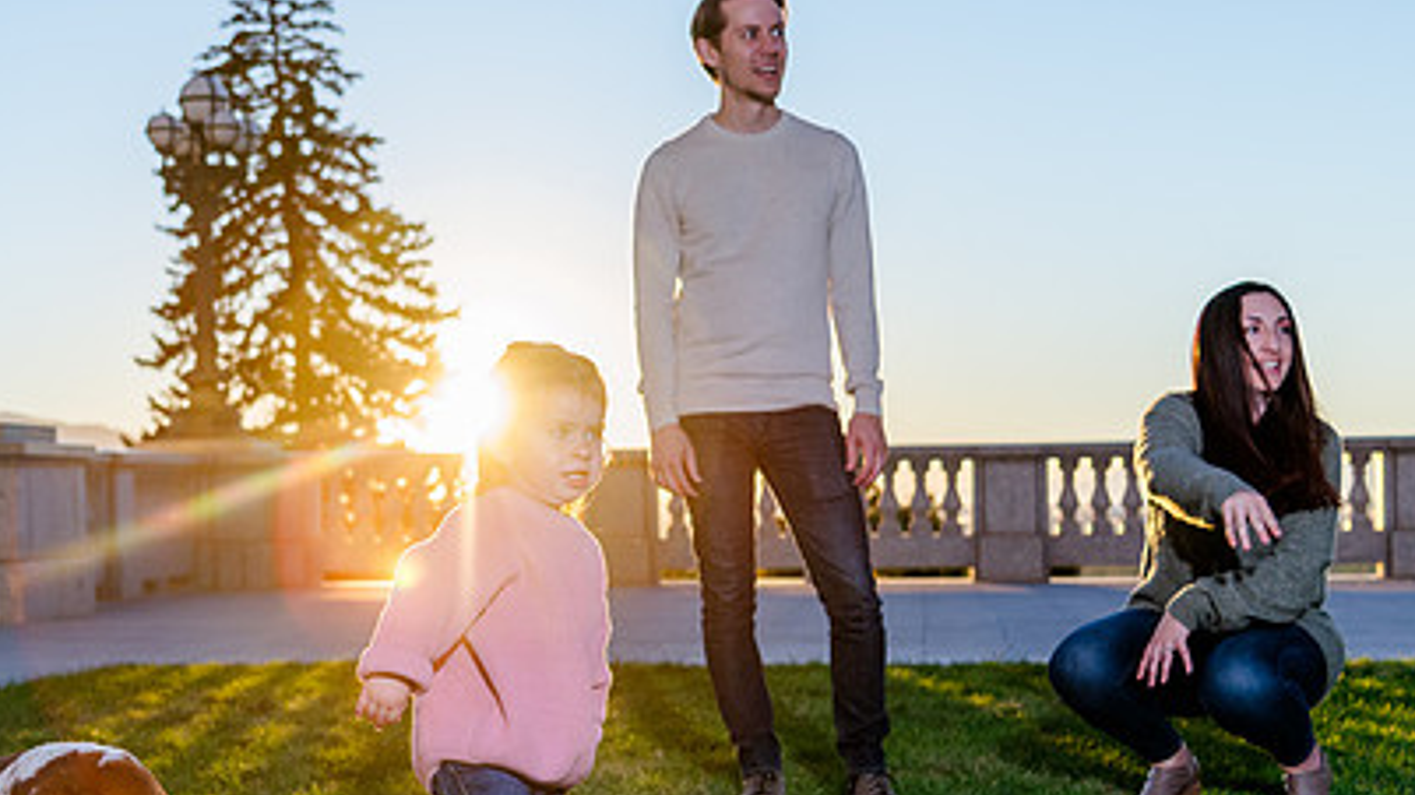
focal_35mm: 66
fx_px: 2476
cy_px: 486
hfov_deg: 31.5
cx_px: 422
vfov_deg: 18.2
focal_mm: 38
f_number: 4
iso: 500
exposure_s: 1/1600
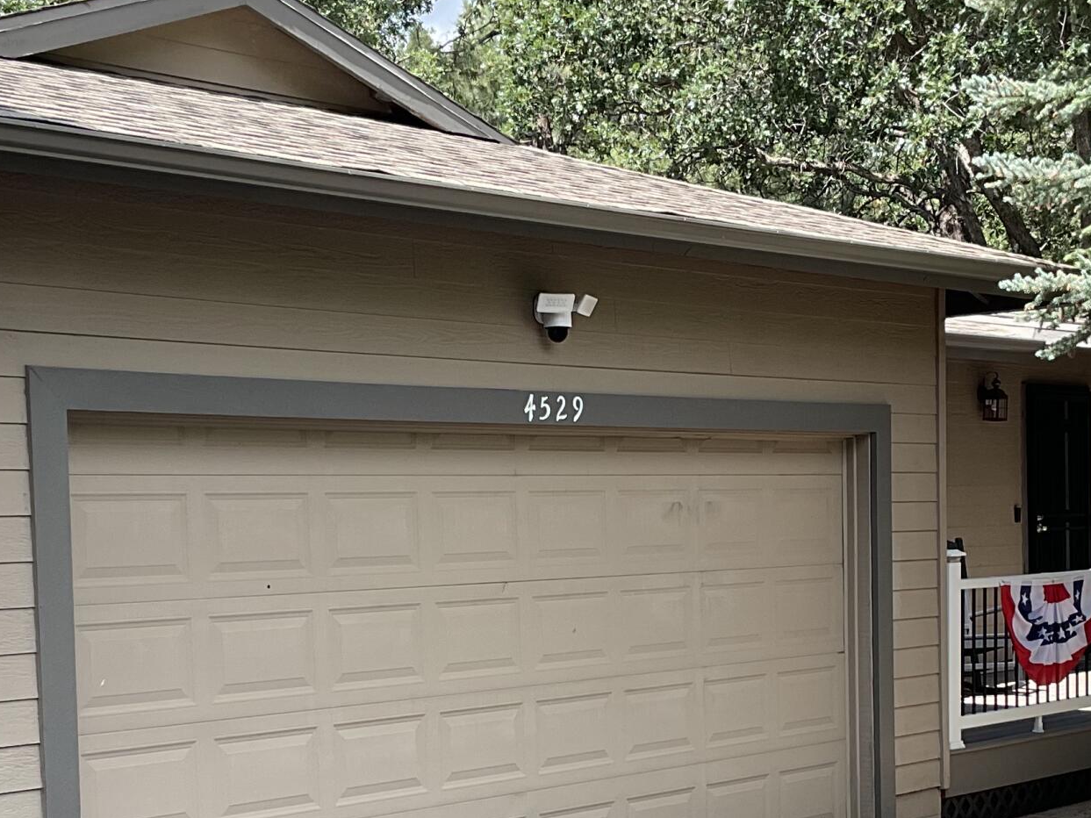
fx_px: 2206
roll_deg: +0.8
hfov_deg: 27.7
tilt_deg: -2.7
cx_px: 632
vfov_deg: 20.8
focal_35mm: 70
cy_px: 657
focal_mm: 3
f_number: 1.8
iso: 16
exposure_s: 1/358
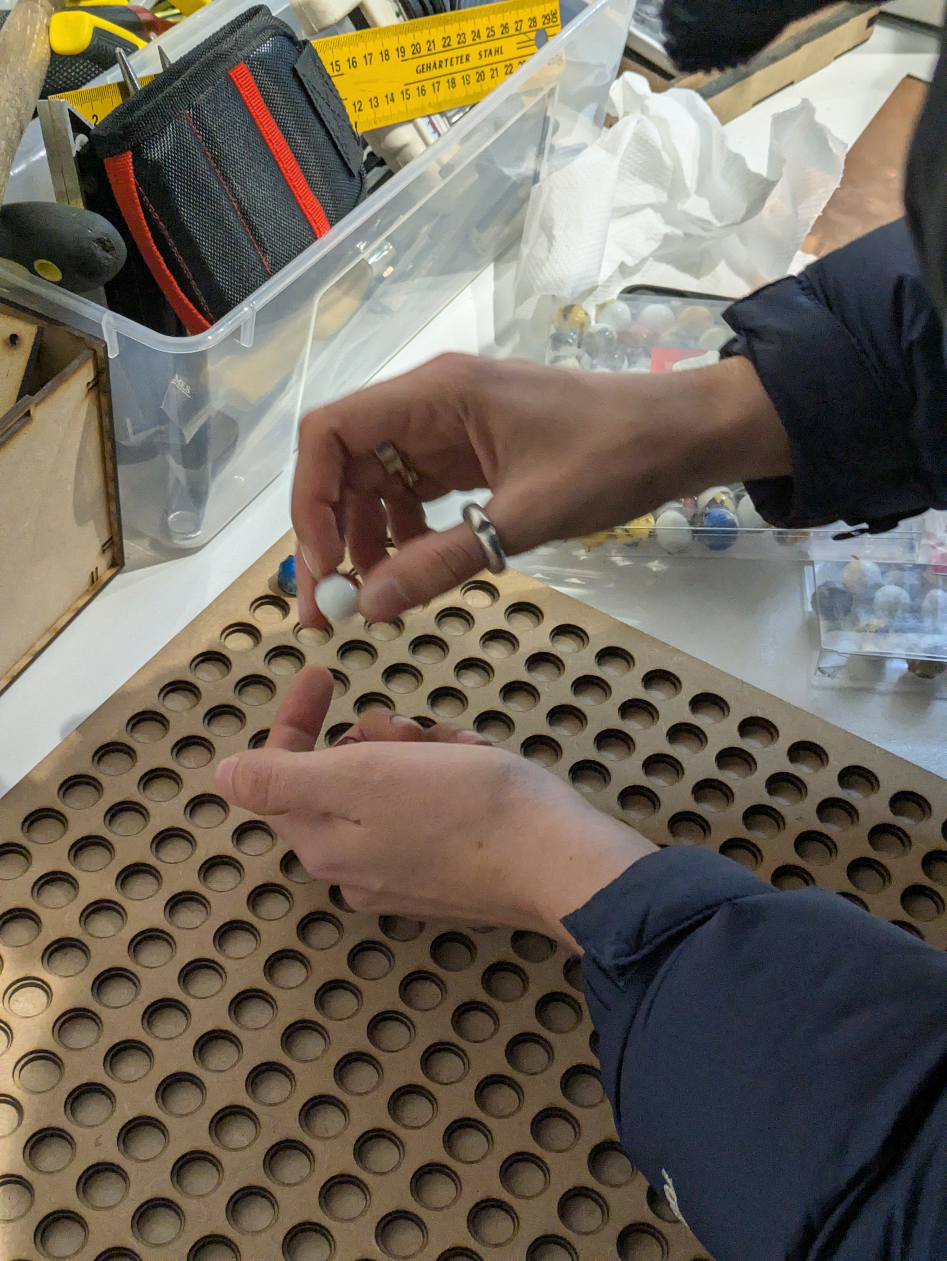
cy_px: 630
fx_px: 1859
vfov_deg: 37.5
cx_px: 474
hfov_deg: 28.6
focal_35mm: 51
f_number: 1.89
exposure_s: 1/100
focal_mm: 5.43
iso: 168
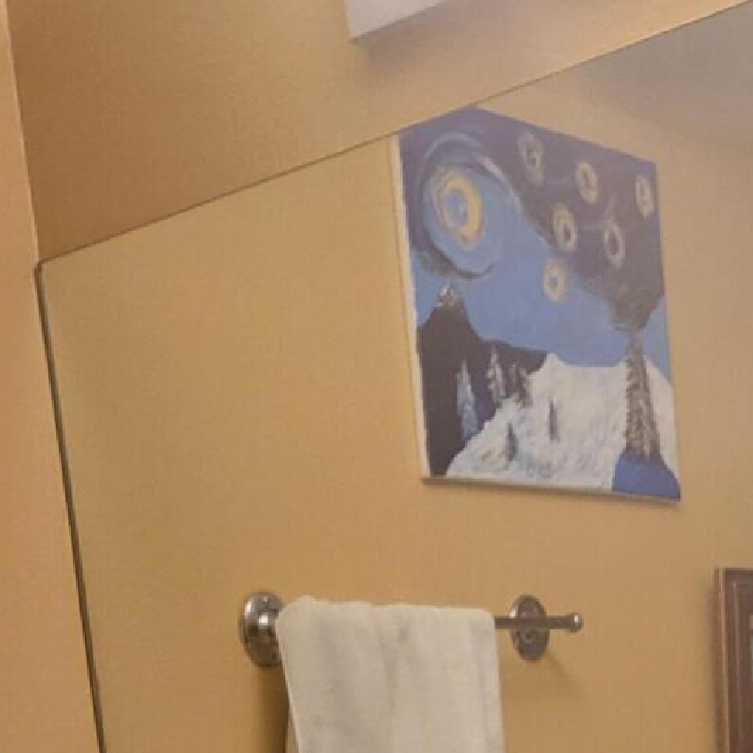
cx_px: 465
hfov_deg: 20.1
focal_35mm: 86
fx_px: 2117
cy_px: 1303
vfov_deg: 17.1
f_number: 1.8
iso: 200
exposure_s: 1/40
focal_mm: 4.25
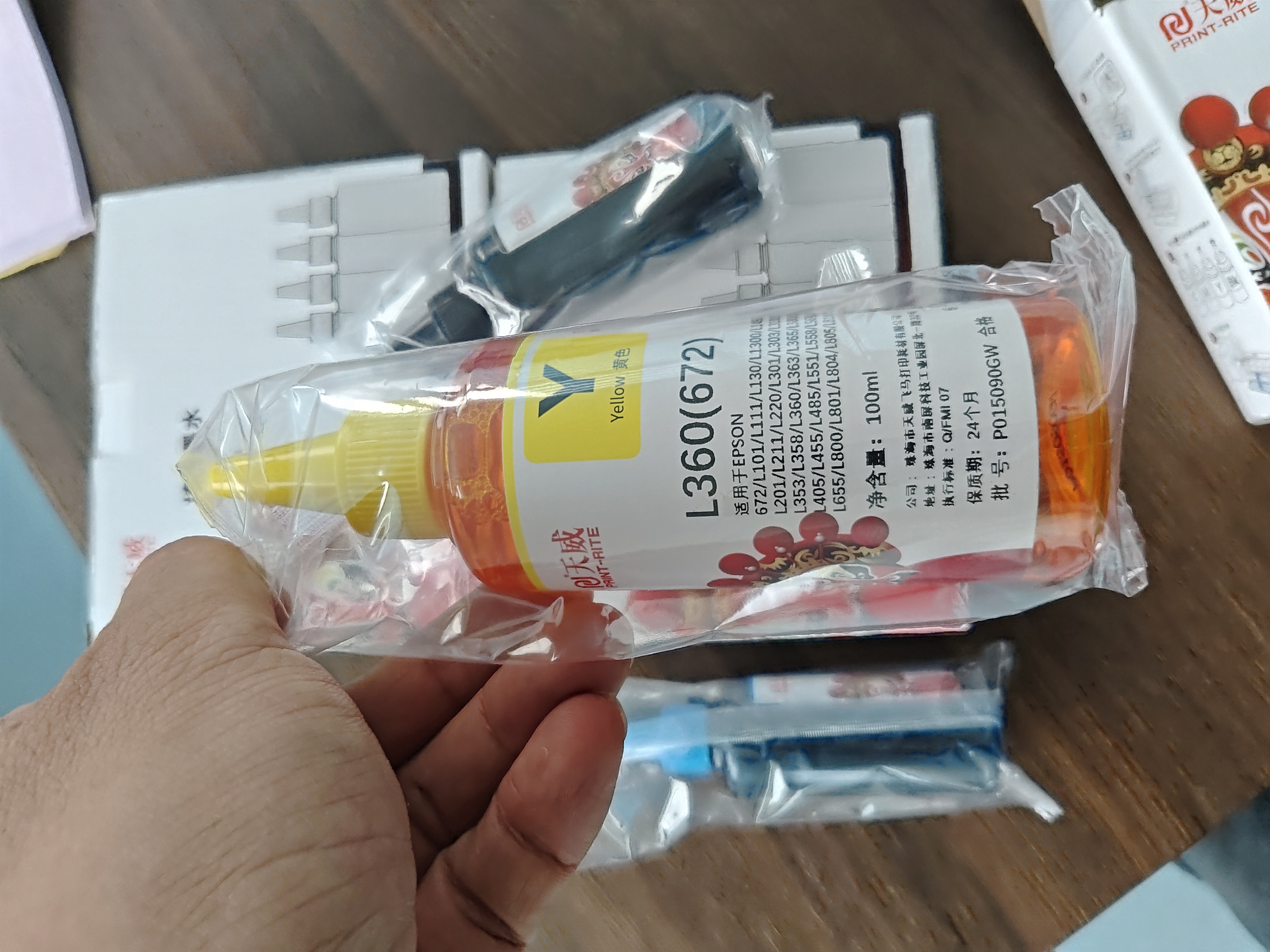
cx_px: 635
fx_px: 844
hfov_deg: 73.9
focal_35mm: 23
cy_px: 476
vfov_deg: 58.9
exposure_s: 1/100
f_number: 1.88
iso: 386
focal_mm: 5.56
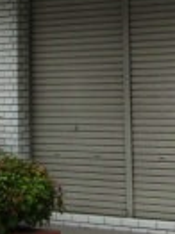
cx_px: 275
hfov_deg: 7.8
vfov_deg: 9.7
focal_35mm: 186
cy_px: -284
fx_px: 1256
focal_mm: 7.9
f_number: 4
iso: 80
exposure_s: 1/250
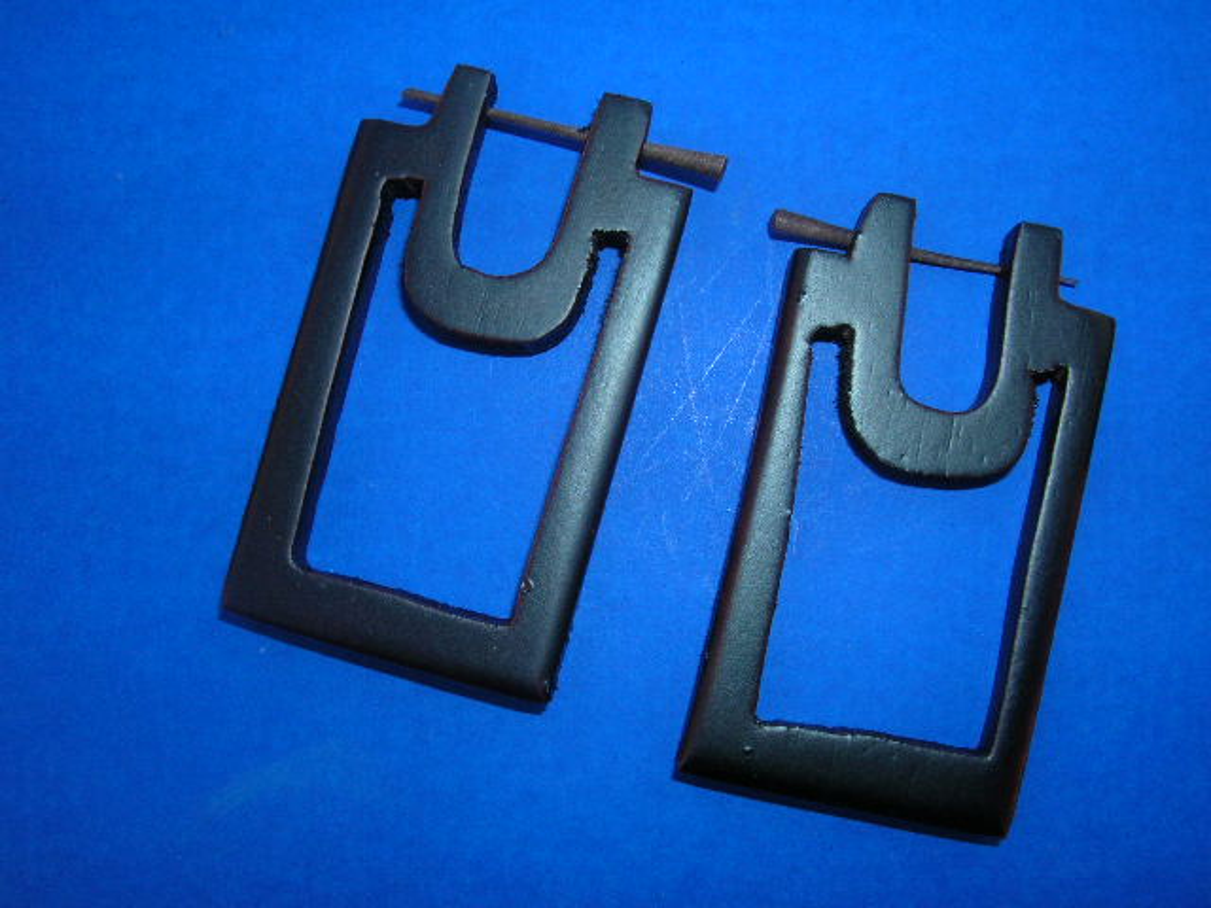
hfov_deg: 52.6
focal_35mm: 35
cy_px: 454
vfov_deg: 40.7
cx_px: 606
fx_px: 1224
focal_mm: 5.8
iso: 50
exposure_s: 1/60.1
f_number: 5.6
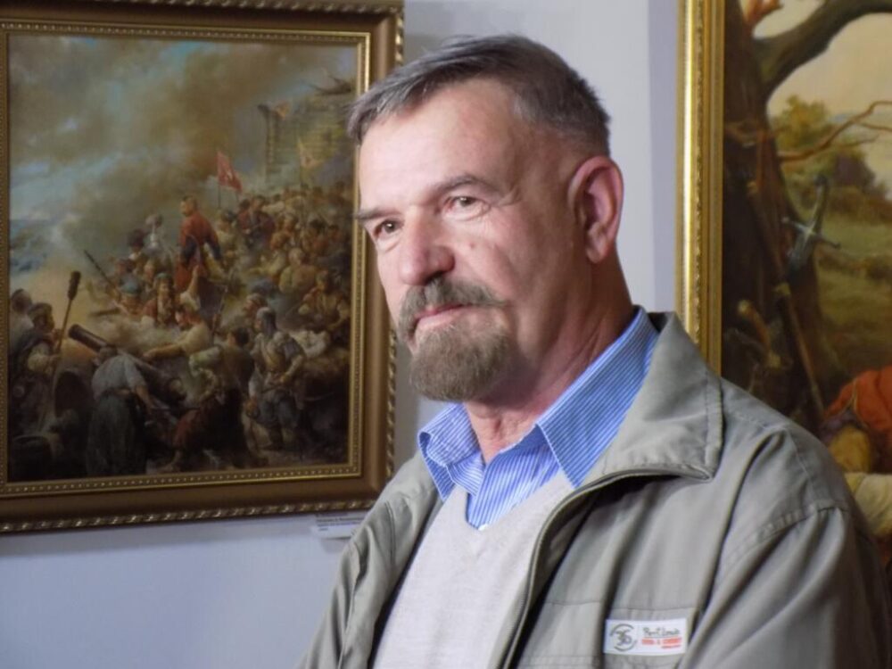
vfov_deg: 21.0
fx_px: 1804
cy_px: 334
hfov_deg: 27.8
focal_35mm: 70
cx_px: 446
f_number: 4.2
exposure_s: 1/20
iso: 400
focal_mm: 12.5
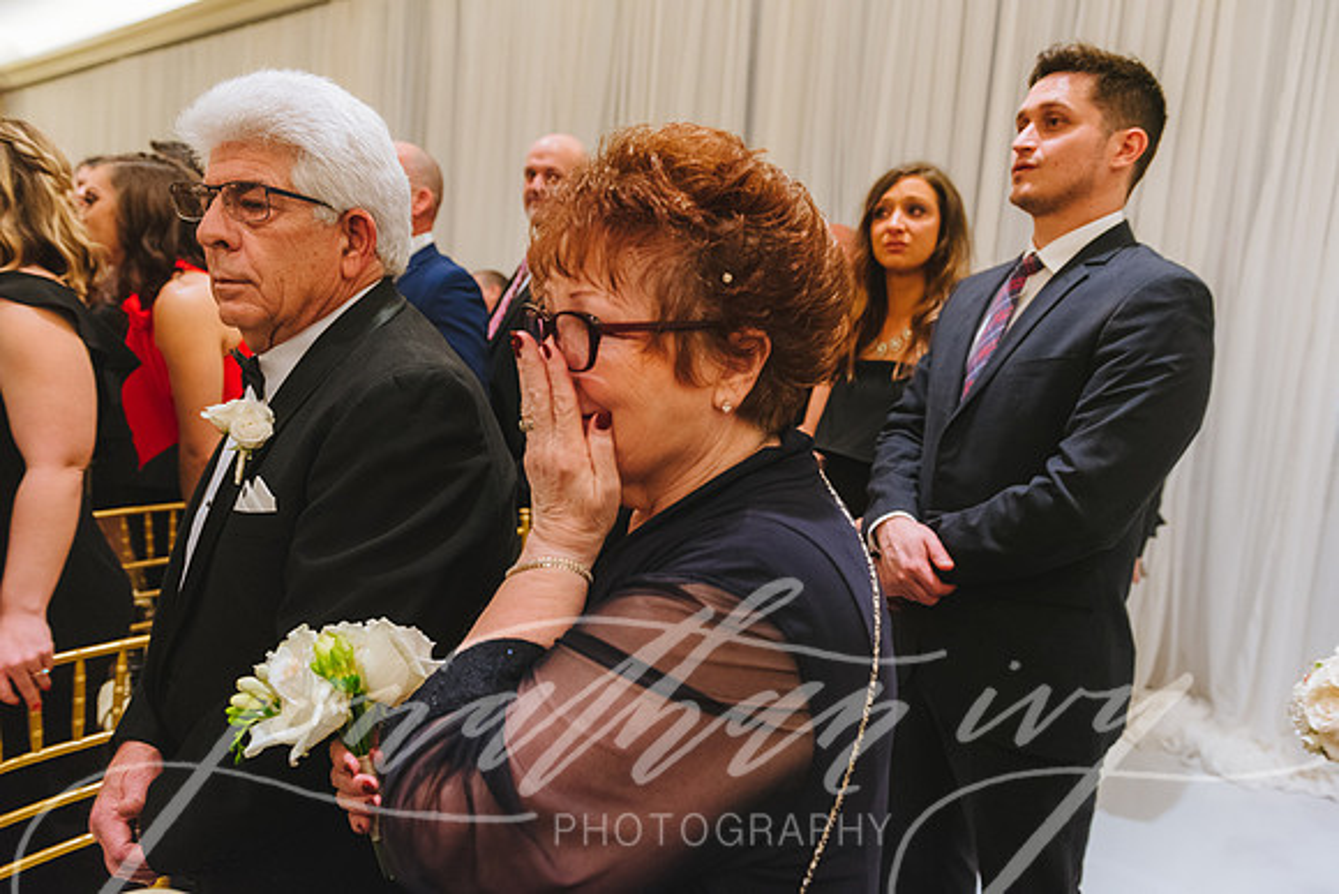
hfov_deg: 73.7
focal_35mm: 24
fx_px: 893
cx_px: 670
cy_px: 447
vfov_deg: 53.2
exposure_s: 1/160
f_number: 3.5
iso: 2500
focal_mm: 24
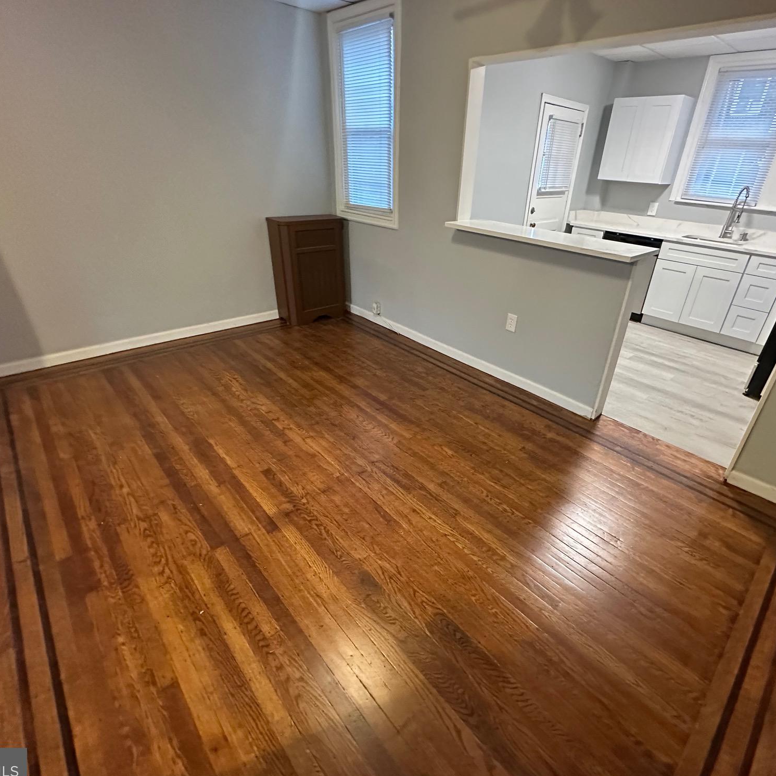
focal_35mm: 17
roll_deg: -2.8
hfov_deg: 83.7
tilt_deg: -28.3
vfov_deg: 84.0
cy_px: 391
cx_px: 430
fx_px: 431
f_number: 2.2
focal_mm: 2.22
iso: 1000
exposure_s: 1/60
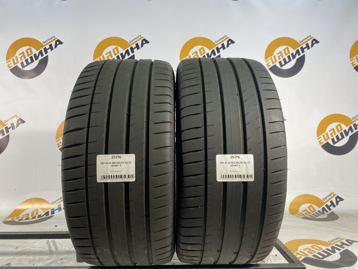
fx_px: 269
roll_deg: +0.7
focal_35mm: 26
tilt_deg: -0.2
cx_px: 179
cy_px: 134
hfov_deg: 67.3
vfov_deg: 53.1
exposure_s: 1/100
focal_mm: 4.25
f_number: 1.8
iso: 64
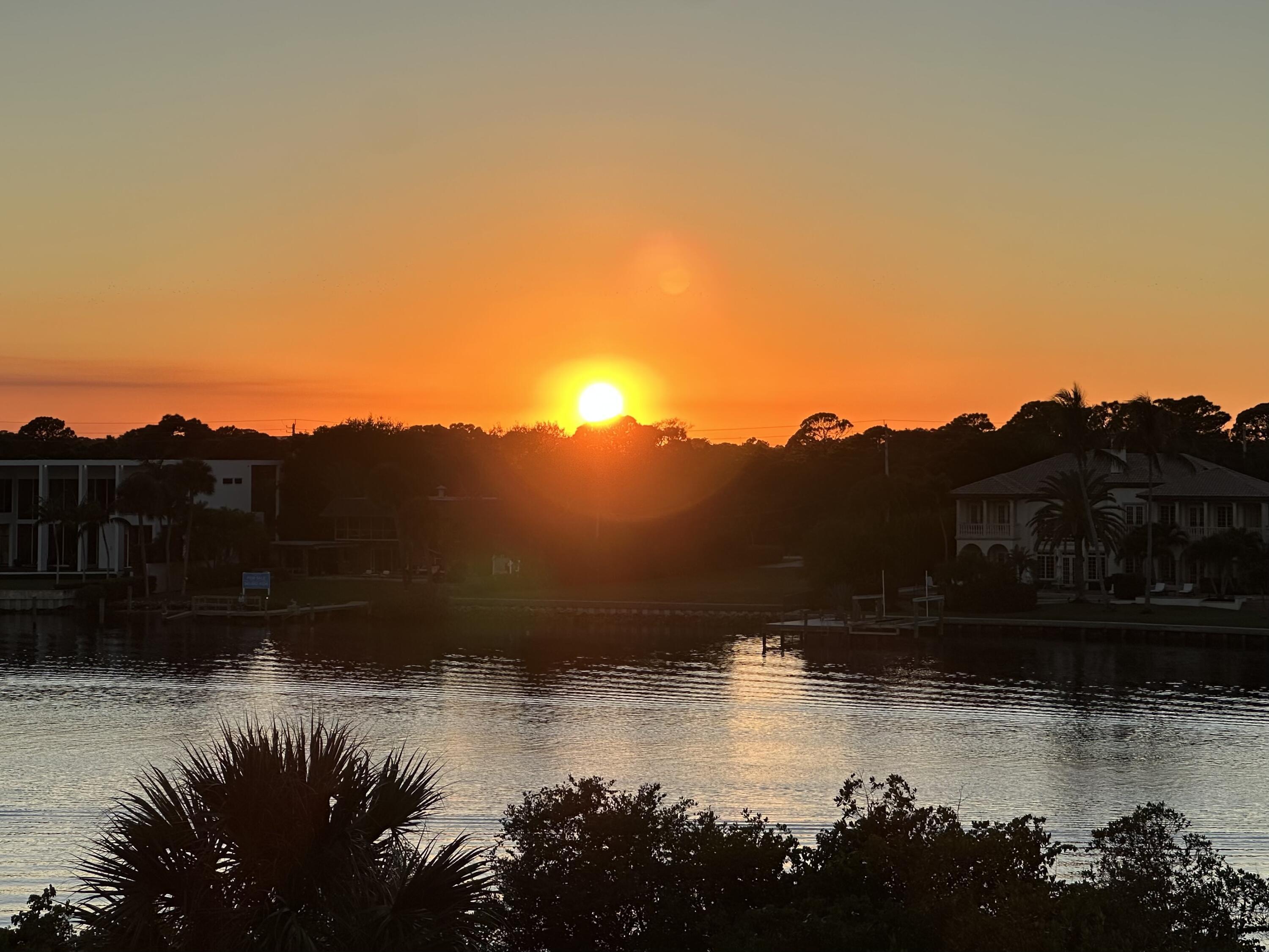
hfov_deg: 25.3
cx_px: 634
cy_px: 476
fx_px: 2823
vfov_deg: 19.1
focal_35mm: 77
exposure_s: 1/652
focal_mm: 9
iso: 32
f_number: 2.8
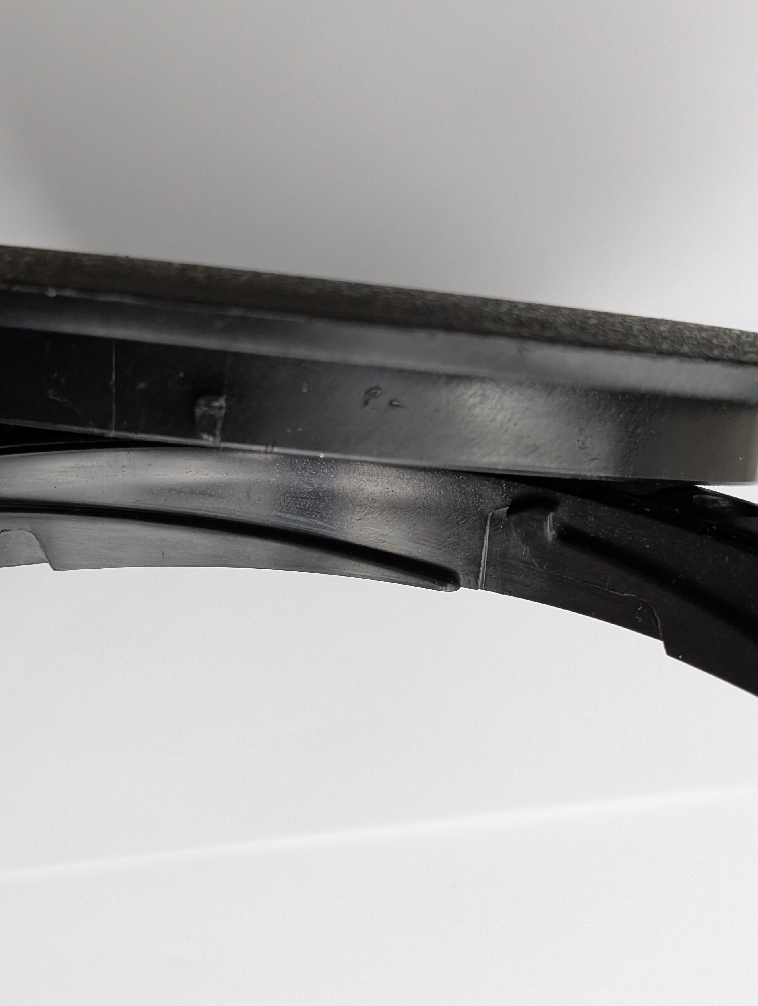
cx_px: 327
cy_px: 493
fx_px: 1660
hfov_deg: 25.7
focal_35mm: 57
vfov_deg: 33.7
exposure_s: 1/253
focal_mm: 6.9
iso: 221
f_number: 1.68
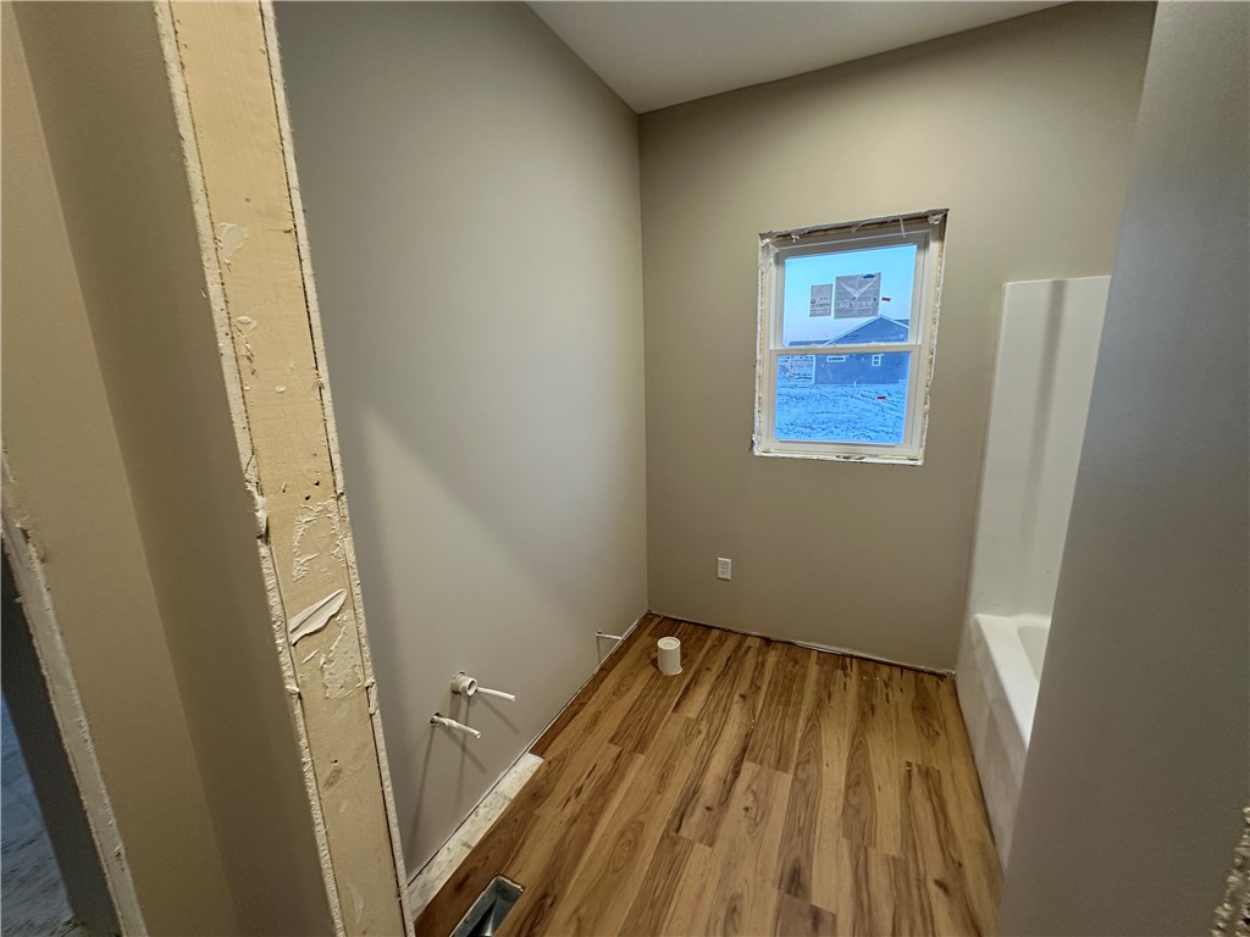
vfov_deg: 85.7
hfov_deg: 102.1
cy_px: 468
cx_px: 625
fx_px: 506
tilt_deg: -14.3
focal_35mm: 14
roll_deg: +2.5
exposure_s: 1/60
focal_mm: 2.22
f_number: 2.2
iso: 160
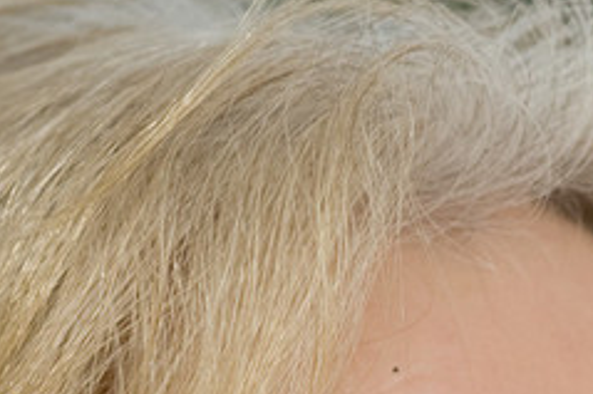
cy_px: 798
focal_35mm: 675
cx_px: 471
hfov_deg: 3.1
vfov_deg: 2.0
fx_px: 11111
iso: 100
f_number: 5
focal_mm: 112
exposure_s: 1/200
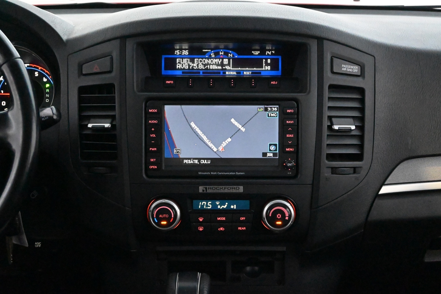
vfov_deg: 22.1
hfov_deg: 32.6
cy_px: 147
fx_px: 753
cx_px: 220
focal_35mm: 62
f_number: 5.6
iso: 22800
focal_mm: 41
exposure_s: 1/60
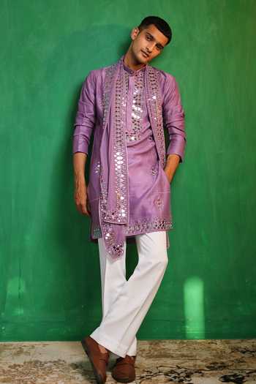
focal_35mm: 50
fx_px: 533
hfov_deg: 27.0
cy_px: 192
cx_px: 128
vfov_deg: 39.6
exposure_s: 1/100
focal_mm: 50
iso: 200
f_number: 2.8
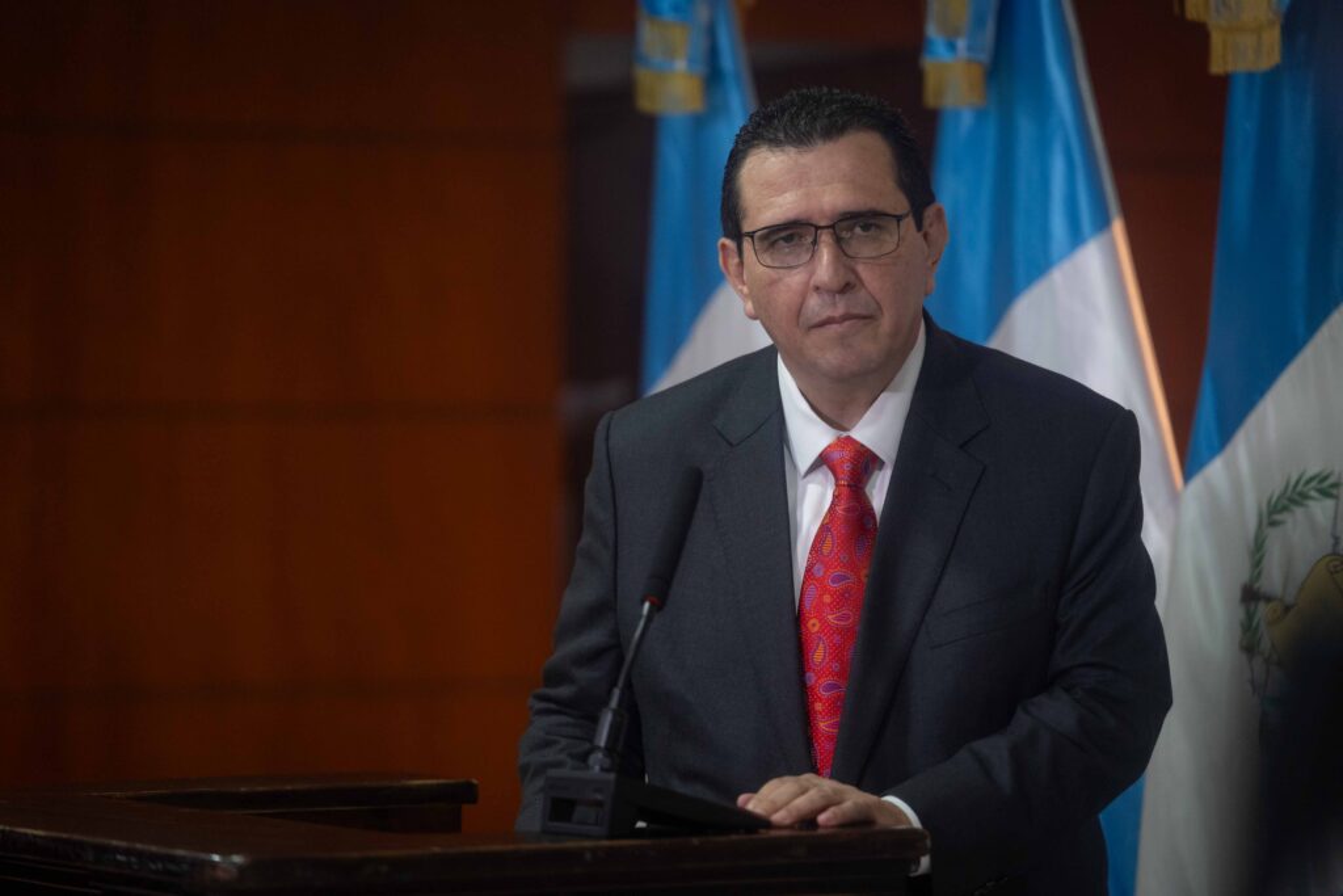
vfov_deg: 9.6
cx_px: 672
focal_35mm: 143
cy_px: 448
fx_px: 5335
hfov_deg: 14.3
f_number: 2.8
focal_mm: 143
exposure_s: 1/400
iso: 1600
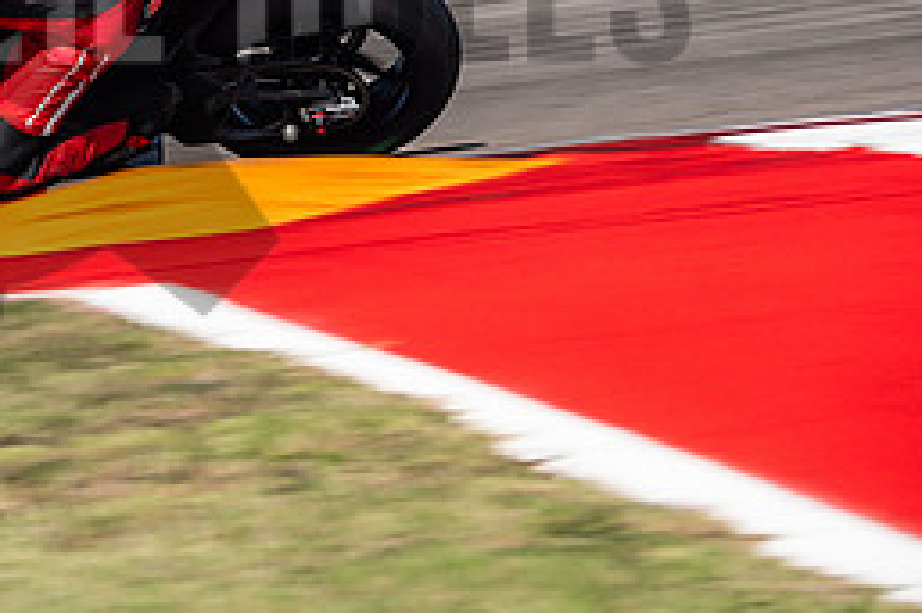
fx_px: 12131
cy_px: -30
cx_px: -68
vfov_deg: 2.9
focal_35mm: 474
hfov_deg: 4.3
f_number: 6.4
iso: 160
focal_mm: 140
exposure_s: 1/200
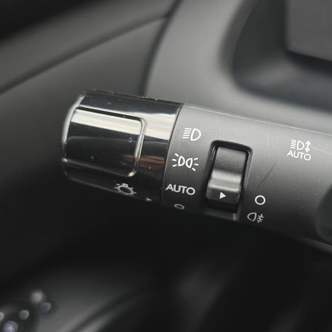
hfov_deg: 41.3
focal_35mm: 39
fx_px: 423
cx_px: 256
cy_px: 155
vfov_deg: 42.8
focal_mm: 6.3
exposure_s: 1/68
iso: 80
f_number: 1.7
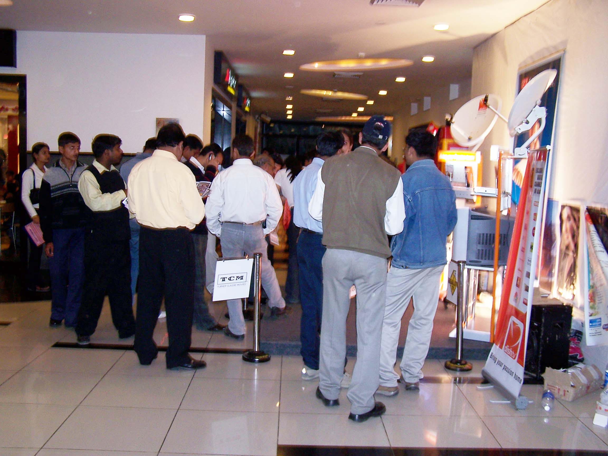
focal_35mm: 38
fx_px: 667
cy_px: 228
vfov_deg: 37.7
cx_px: 304
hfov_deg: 49.0
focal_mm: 6.3
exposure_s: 1/30
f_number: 2.8
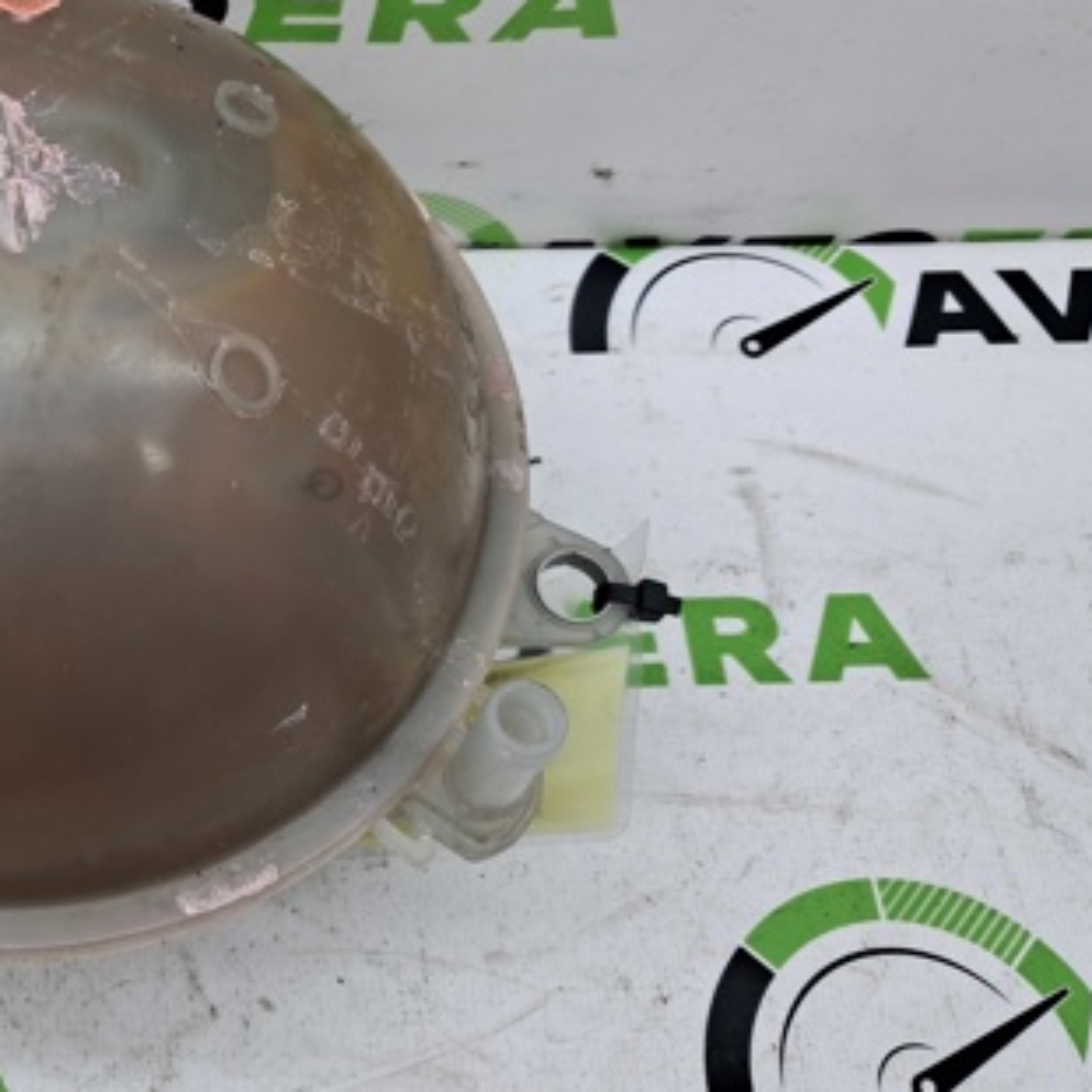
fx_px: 1749
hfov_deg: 32.2
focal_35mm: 49
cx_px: 21
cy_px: 465
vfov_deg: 34.6
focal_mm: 4
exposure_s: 1/50
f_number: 1.8
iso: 50
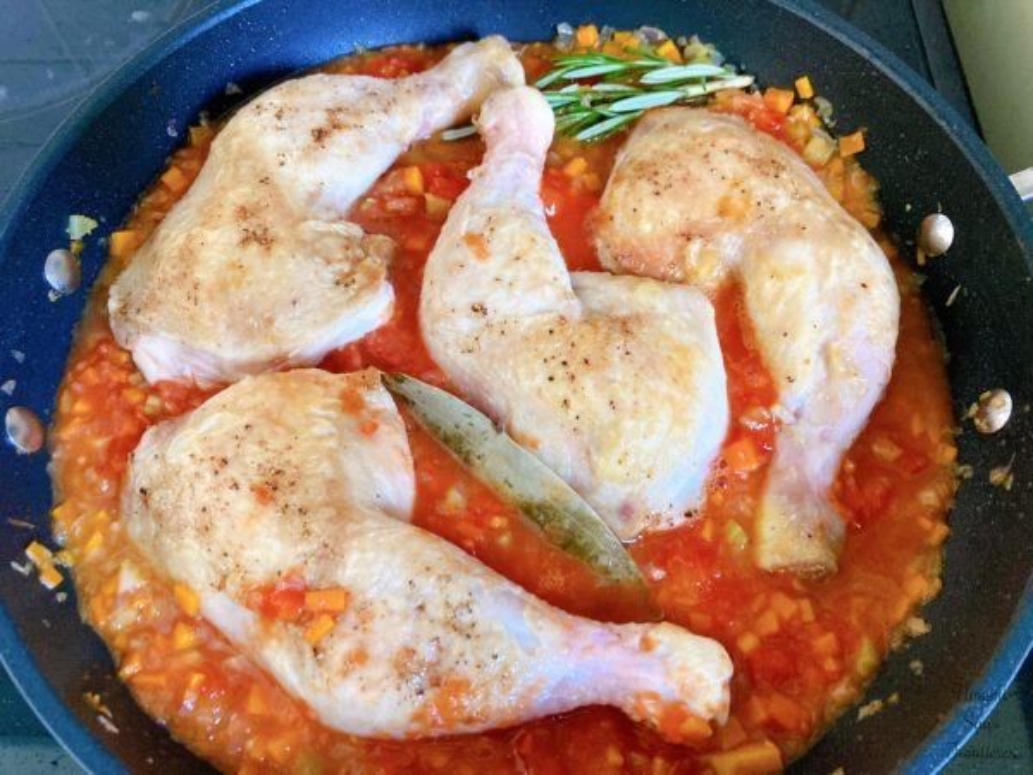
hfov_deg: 63.4
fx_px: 836
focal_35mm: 28
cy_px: 388
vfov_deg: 49.7
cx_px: 516
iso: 320
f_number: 1.8
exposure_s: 1/60
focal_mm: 3.99
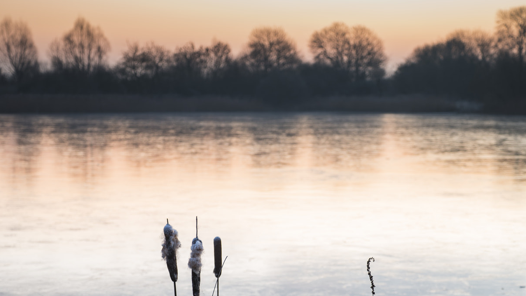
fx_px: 1144
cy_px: 240
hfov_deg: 25.9
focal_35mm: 82
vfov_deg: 14.6
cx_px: 294
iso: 100
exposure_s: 1.6
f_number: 4.2
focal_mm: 46
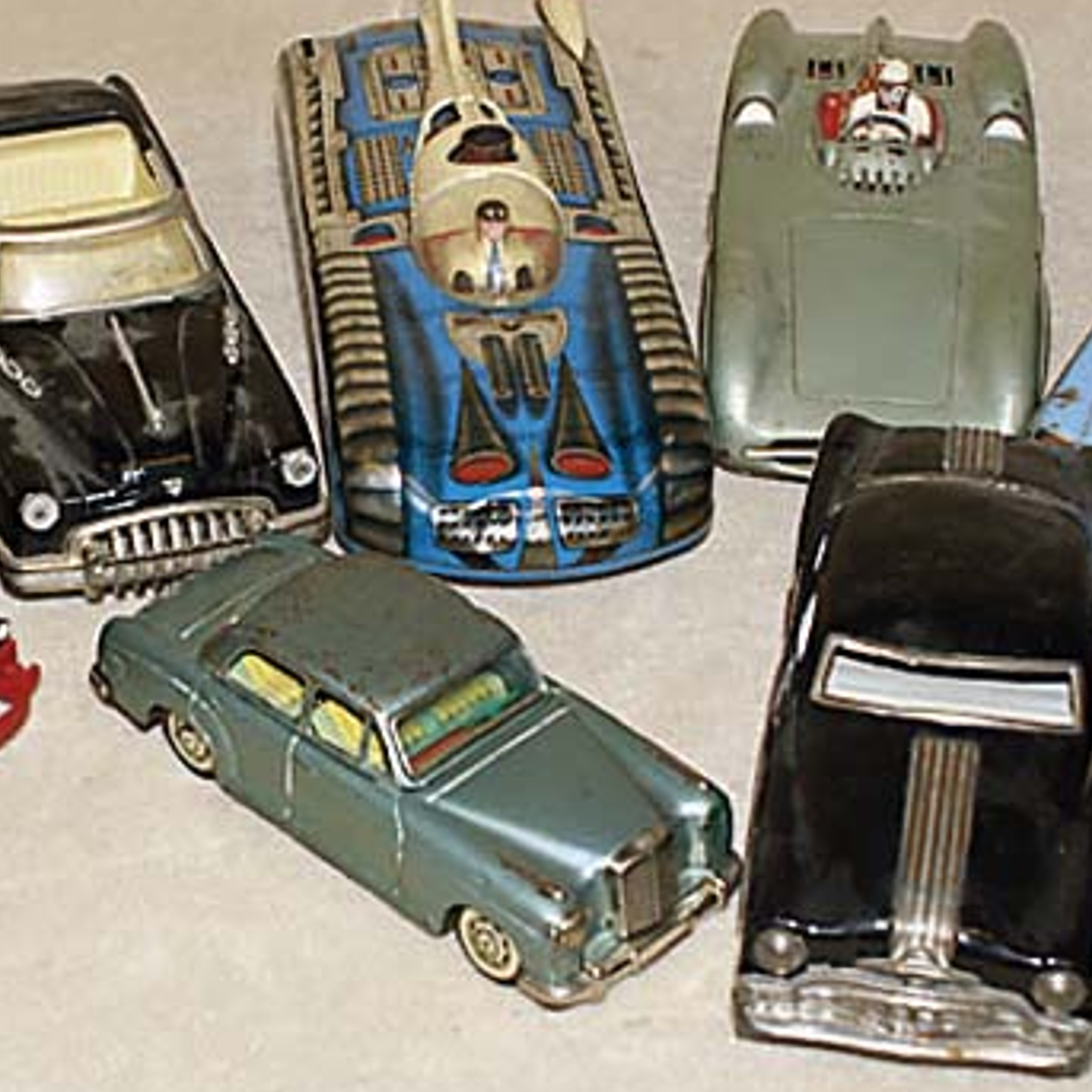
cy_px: 452
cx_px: 245
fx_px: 3176
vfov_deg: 19.5
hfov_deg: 19.3
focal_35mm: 89
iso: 100
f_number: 7.1
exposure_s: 1/60
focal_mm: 30
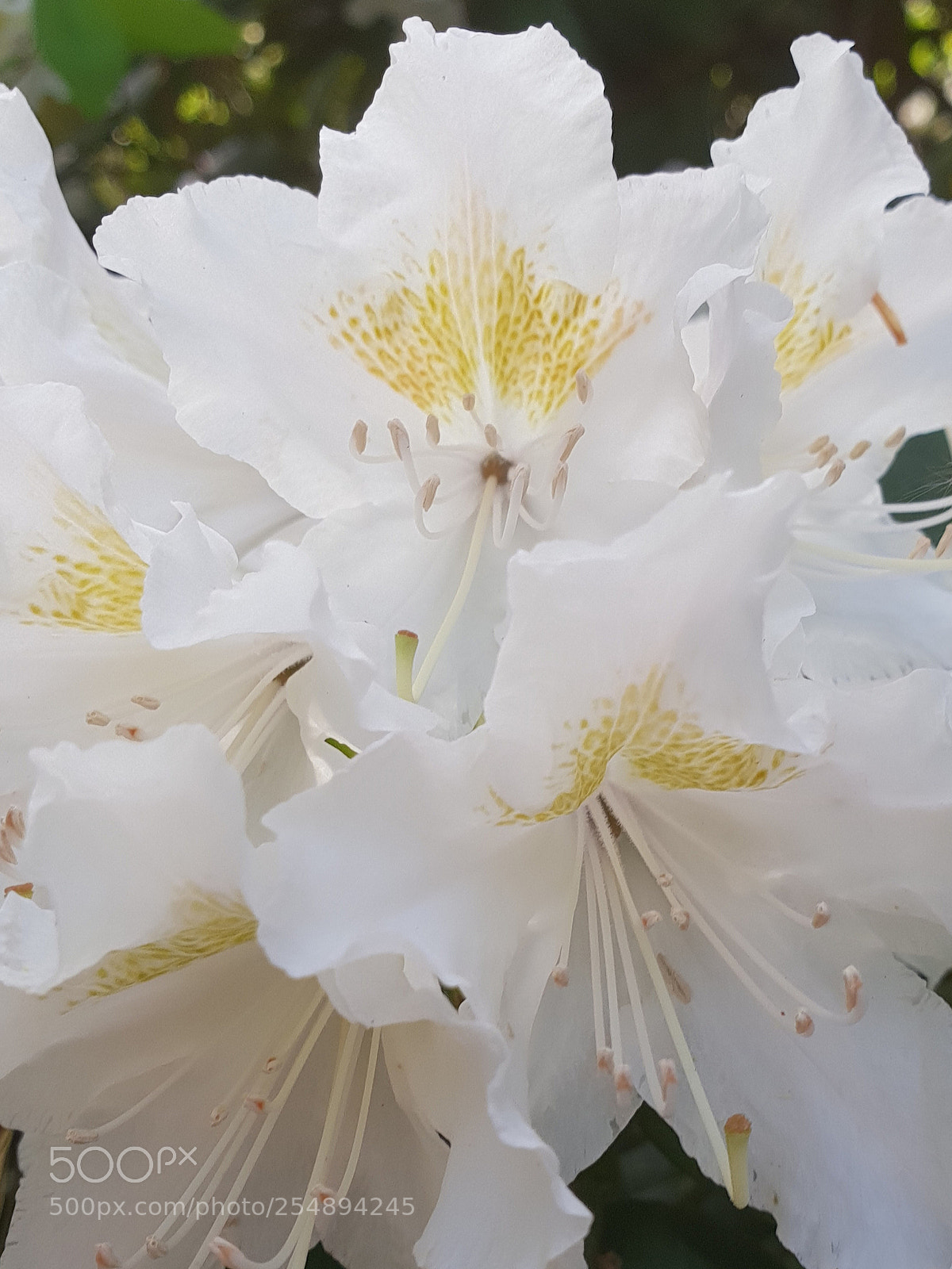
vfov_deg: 67.3
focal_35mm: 26
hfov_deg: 53.1
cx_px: 476
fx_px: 953
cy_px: 634
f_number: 2.4
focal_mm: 4.3
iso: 50
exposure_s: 1/162
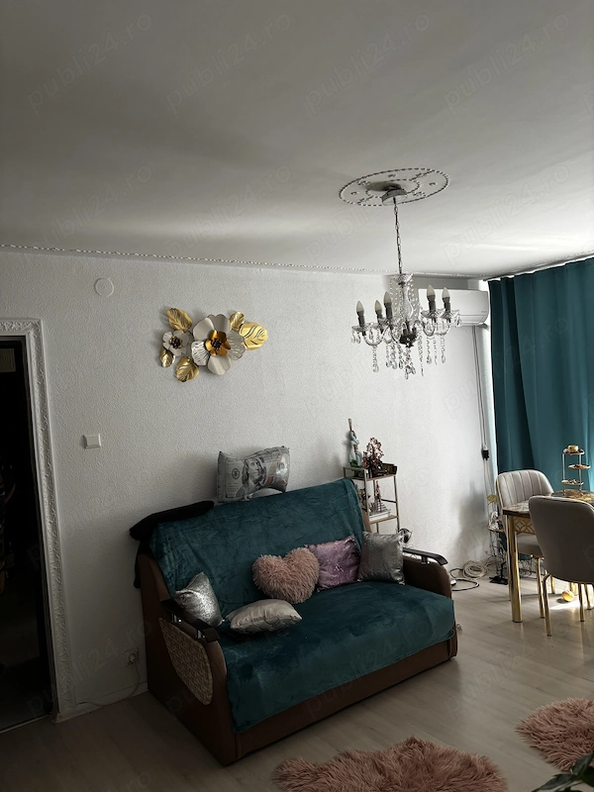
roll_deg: +4.8
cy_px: 396
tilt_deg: -0.9
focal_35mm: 26
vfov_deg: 67.3
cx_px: 297
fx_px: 595
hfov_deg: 53.1
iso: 125
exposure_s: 1/92
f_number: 1.6
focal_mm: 5.96
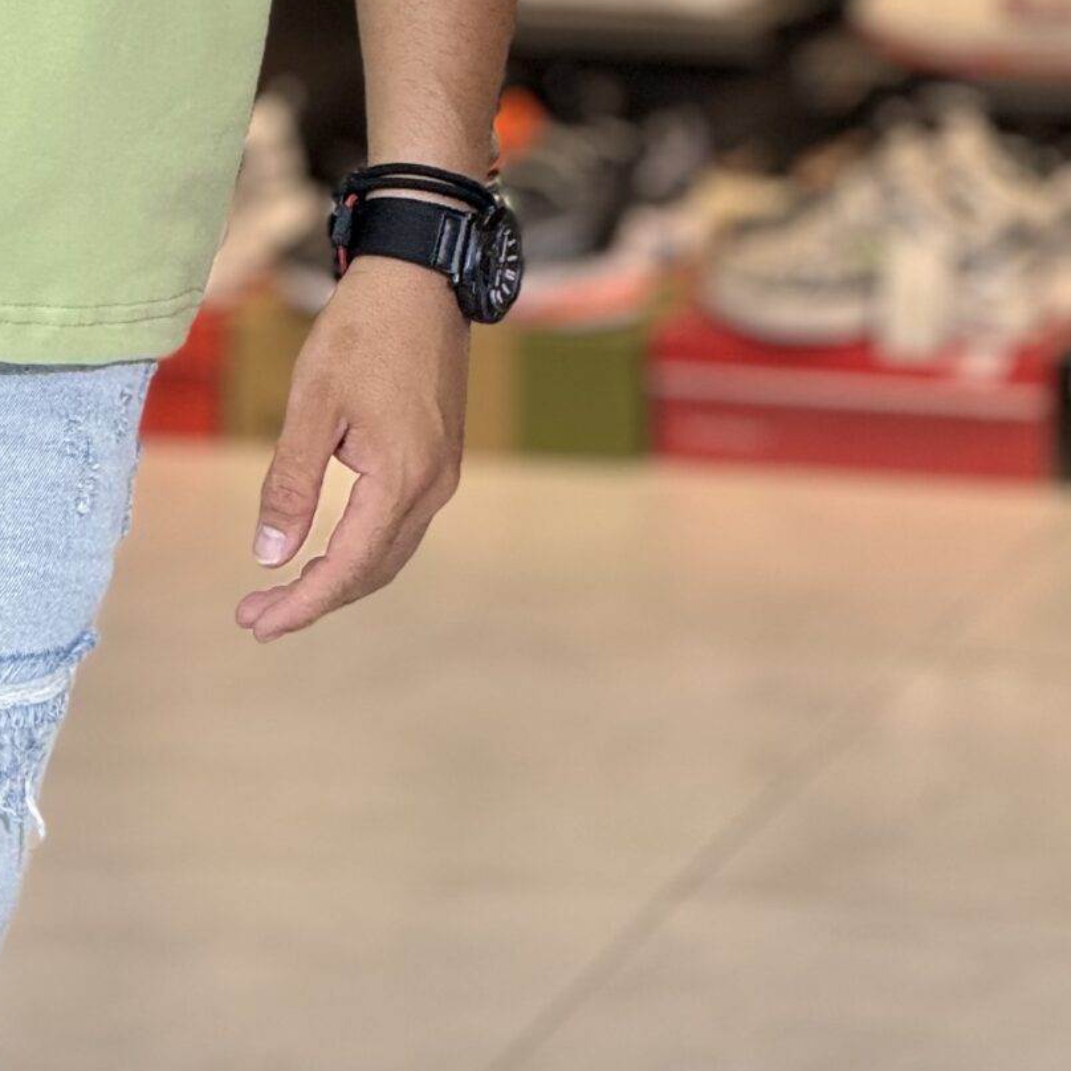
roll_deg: +0.2
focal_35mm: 336
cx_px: -105
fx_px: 11761
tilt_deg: -6.3
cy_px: -521
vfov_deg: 5.2
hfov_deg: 5.2
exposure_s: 1/100
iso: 125
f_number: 2.8
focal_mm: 15.66
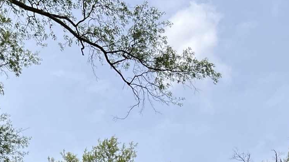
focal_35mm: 87
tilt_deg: +5.2
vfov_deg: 11.5
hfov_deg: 24.4
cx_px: 115
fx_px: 667
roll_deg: -0.4
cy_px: 391
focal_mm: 5.7
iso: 50
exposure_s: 1/2841
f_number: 1.5
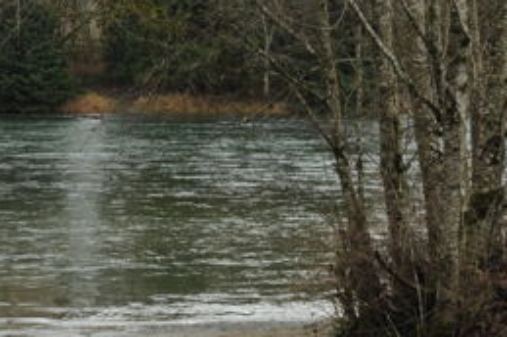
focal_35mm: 108
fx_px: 1519
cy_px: 278
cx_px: 147
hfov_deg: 18.9
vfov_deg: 12.6
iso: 320
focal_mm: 35
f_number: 10
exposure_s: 1/100
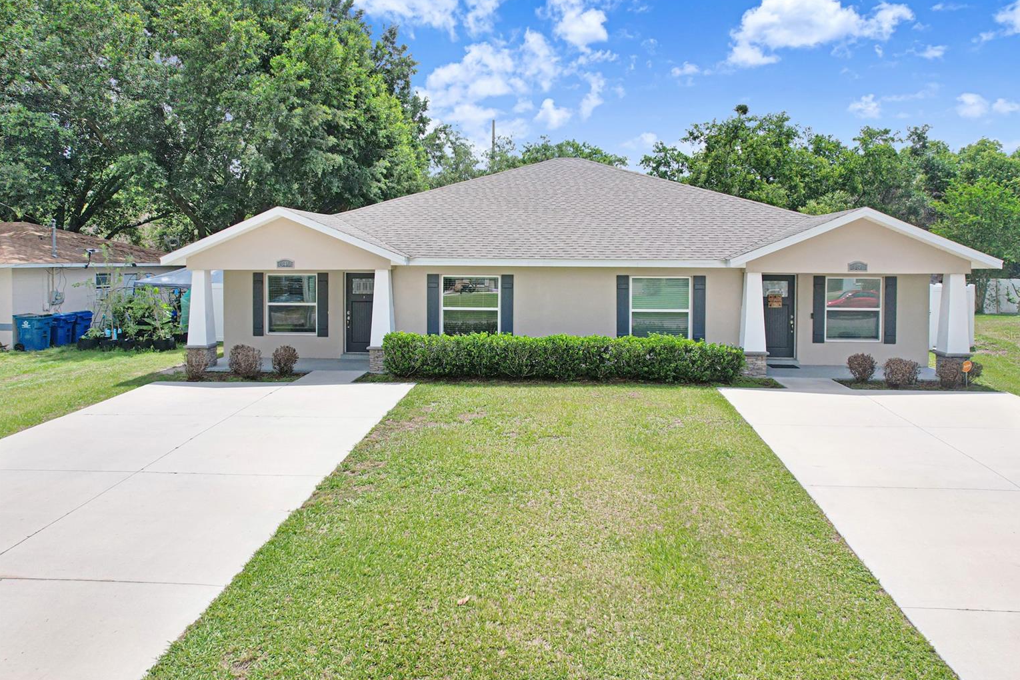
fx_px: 652
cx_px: 529
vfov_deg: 55.1
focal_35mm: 23
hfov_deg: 76.1
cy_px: 335
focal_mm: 8.38
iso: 200
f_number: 2.8
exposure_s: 1/1600
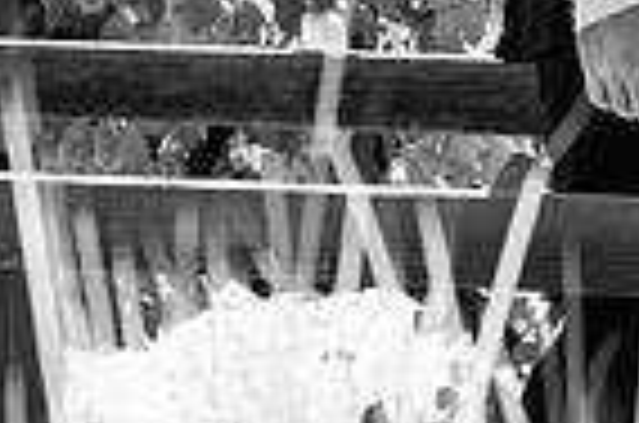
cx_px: 801
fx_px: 6340
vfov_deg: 3.8
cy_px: -650
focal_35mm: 358
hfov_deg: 5.7
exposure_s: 1/500
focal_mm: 67
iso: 200
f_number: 4
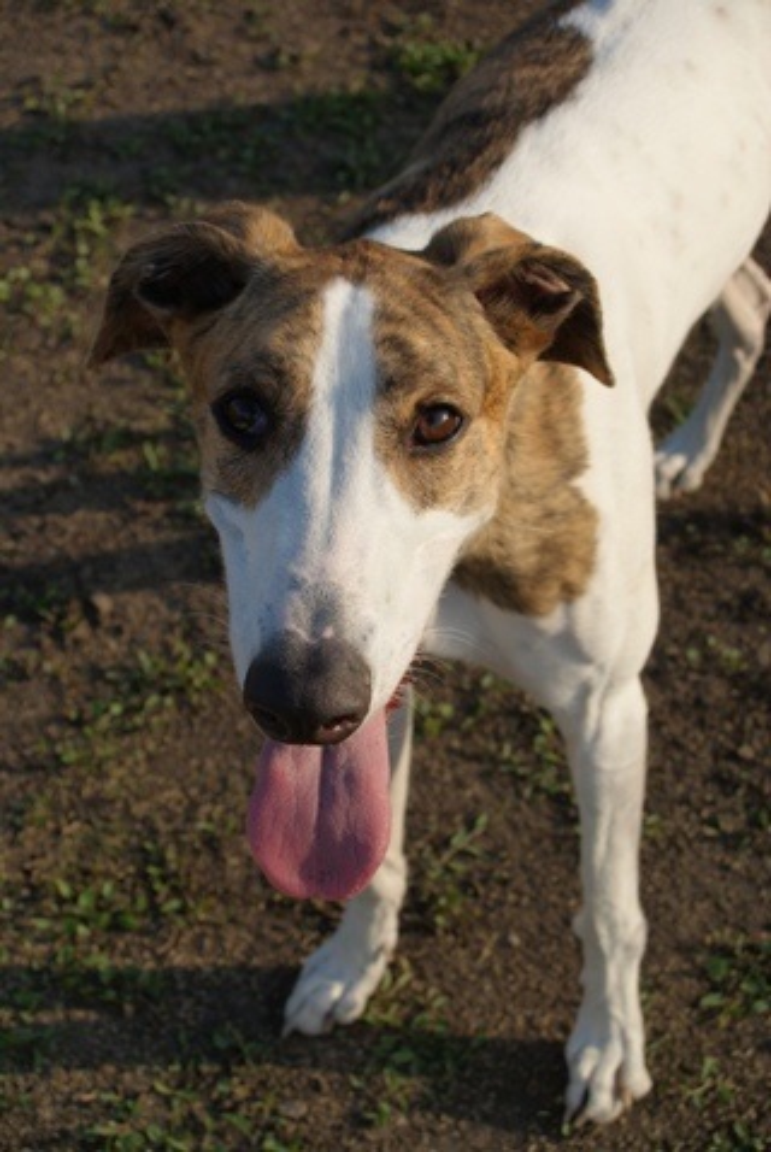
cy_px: 576
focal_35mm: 75
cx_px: 386
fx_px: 2402
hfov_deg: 18.2
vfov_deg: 27.0
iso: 100
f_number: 10
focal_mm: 50
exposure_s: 1/160
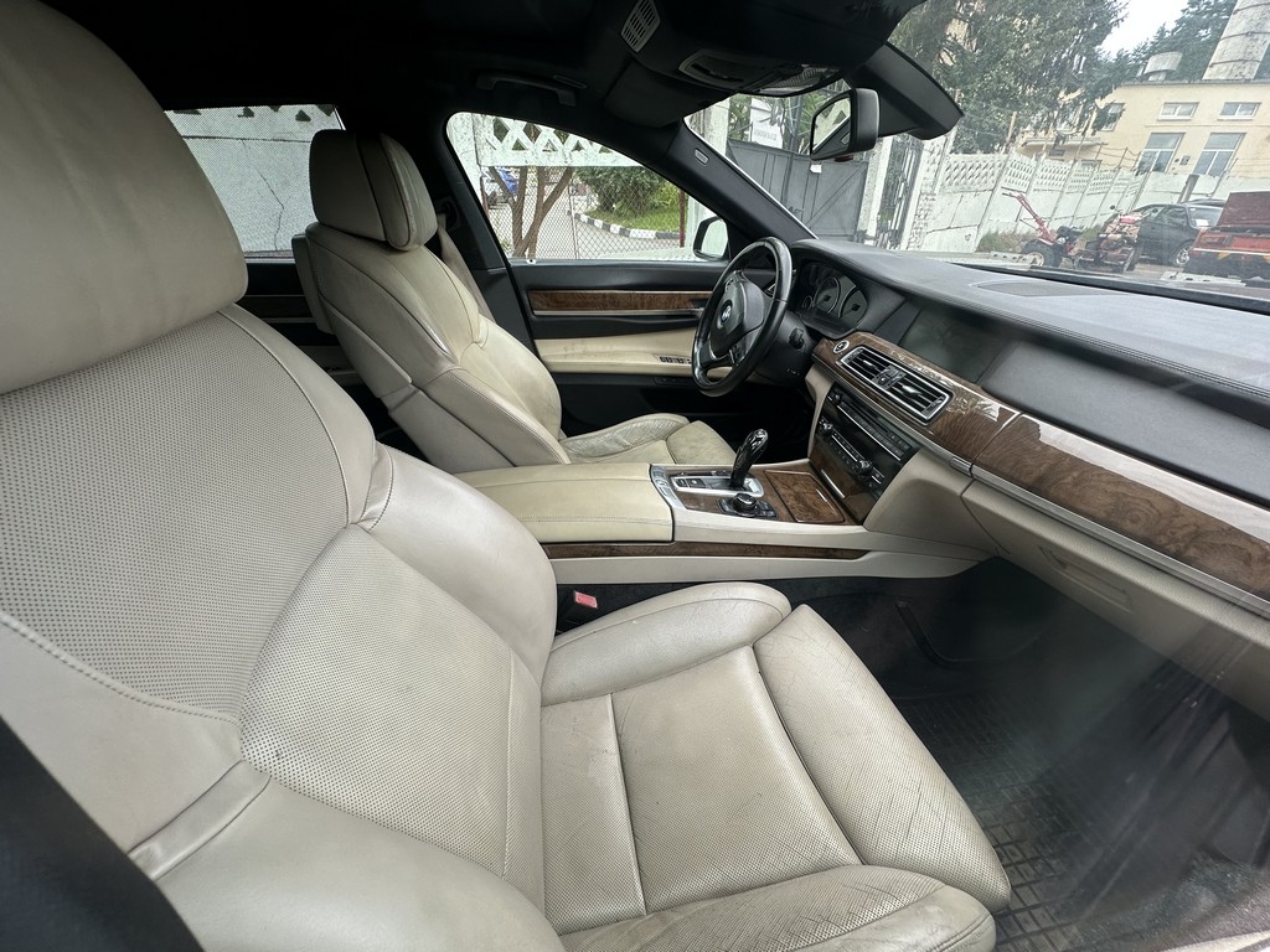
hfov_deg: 102.1
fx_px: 514
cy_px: 476
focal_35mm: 14
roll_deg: -2.2
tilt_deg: -27.4
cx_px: 635
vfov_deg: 85.7
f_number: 2.2
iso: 50
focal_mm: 2.22
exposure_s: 1/99
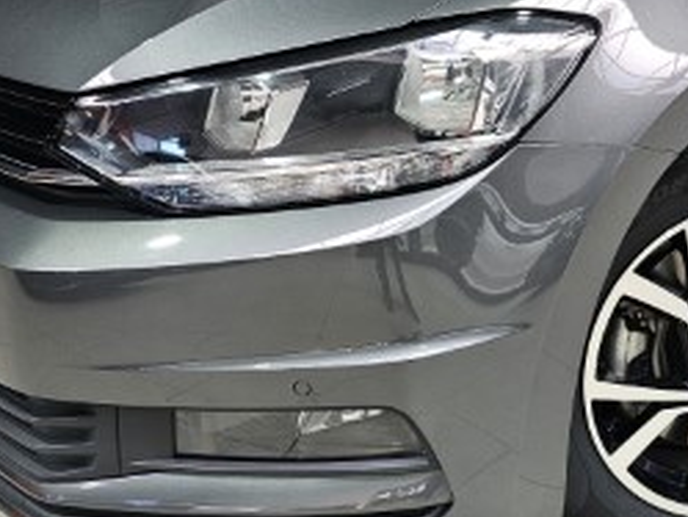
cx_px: 630
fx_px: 1173
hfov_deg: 31.1
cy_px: 75
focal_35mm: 59
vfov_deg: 24.3
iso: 64
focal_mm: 6.3
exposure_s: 1/100
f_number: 1.7
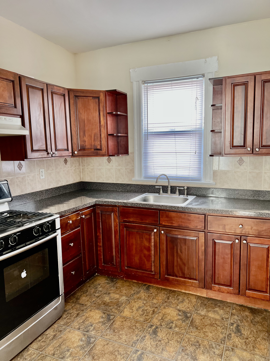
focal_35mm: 26
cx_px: 135
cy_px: 180
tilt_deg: -7.6
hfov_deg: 53.1
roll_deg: +1.1
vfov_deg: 67.3
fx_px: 270
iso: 125
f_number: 1.5
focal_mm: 5.7
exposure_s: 1/92
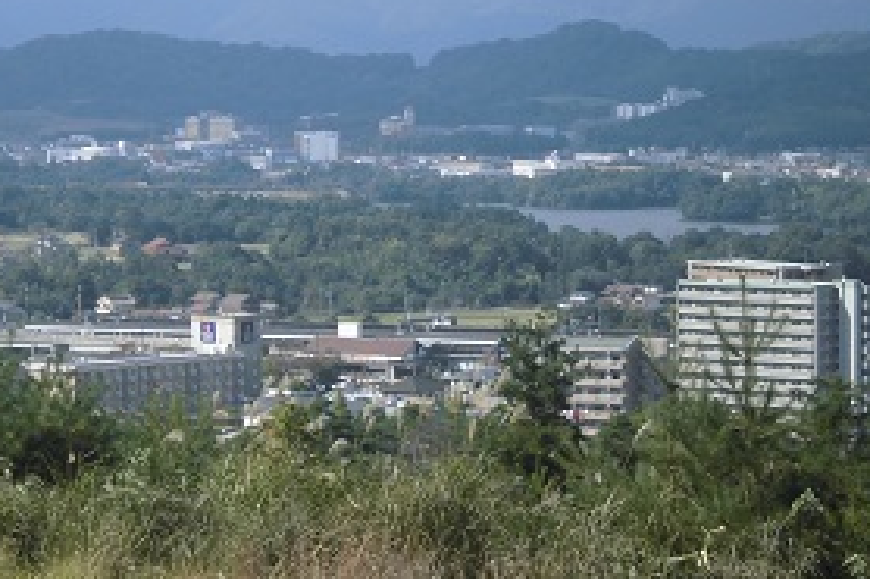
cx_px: 341
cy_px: 304
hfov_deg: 12.8
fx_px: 3864
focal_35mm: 160
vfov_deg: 8.6
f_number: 5.1
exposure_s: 1/320
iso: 100
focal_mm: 19.2
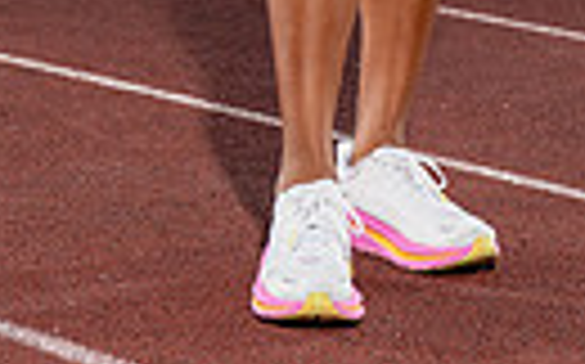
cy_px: -512
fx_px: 2931
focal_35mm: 184
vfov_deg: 6.7
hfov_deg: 11.4
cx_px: 324
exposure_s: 1/250
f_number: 4
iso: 100
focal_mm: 52
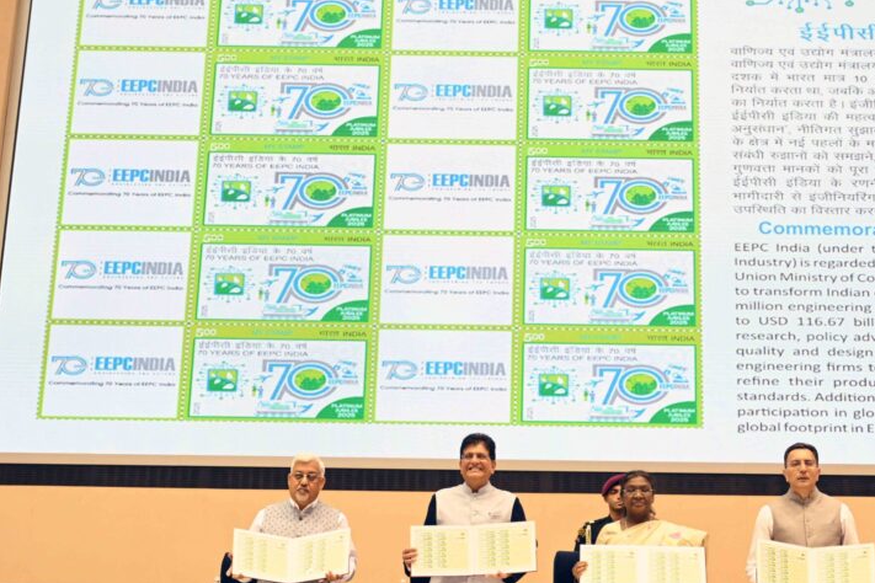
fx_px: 1191
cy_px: 319
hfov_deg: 39.5
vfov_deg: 27.5
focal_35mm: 49
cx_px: 628
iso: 1600
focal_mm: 34
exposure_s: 1/125
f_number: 4.5
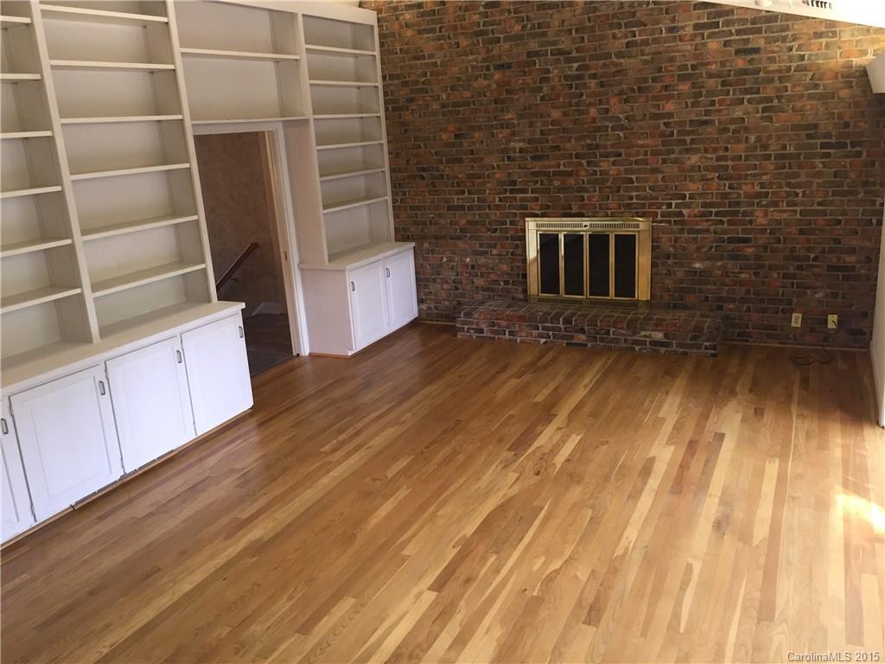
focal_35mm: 29
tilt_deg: -15.7
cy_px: 332
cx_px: 442
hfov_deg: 61.7
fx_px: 741
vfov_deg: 48.2
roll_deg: +3.0
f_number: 2.2
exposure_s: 1/30
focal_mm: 4.15
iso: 80
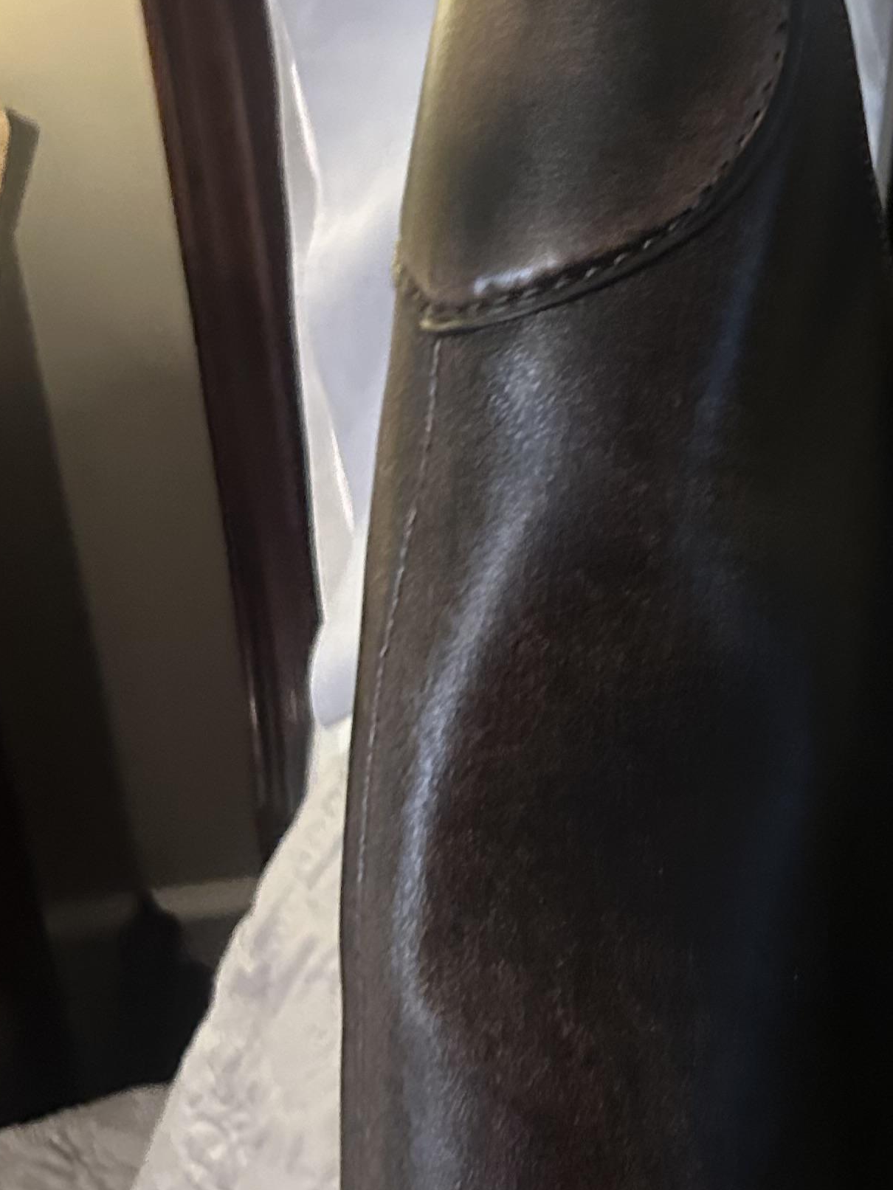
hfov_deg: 20.9
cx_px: 1094
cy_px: 477
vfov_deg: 29.7
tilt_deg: -31.8
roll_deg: -0.4
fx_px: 2235
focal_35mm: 65
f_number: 1.5
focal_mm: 5.7
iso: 800
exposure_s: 1/24
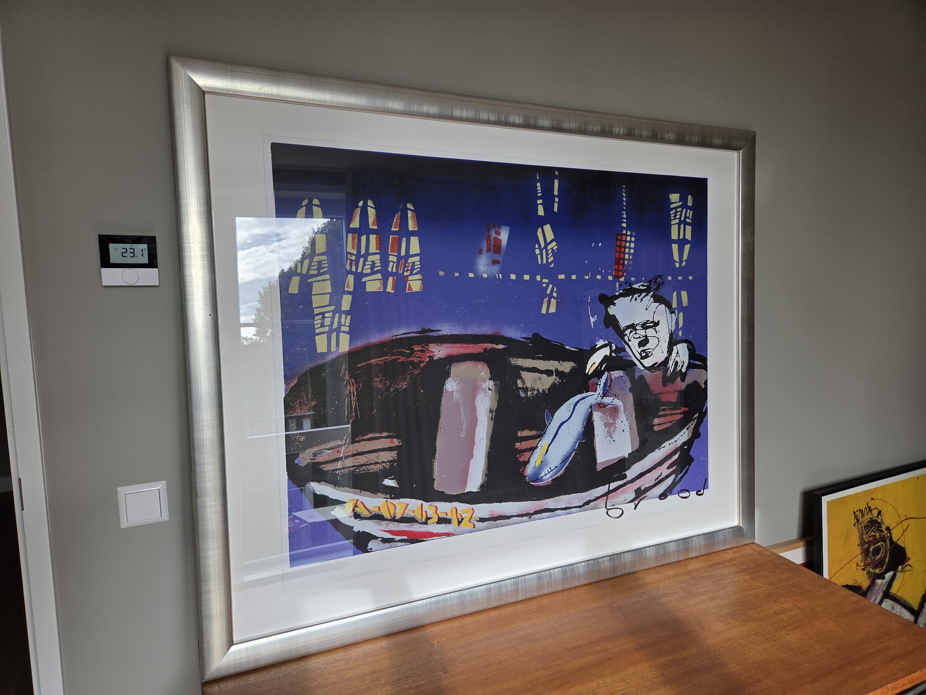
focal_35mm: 23
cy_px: 348
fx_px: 615
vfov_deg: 58.9
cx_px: 463
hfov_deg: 73.9
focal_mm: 5.4
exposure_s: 1/633
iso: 80
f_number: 1.8
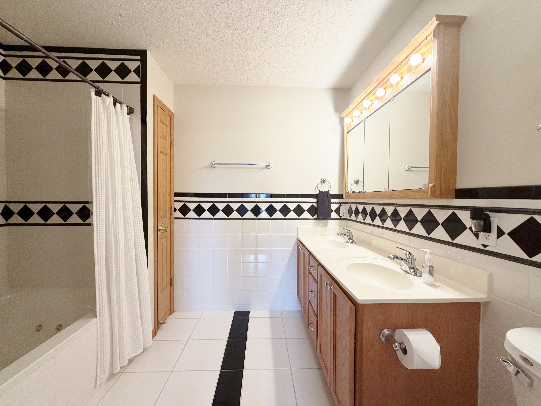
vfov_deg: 85.7
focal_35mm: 14
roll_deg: +0.2
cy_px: 203
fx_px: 219
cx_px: 270
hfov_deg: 102.1
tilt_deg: -1.3
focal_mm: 2.22
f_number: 2.2
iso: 250
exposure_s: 1/120
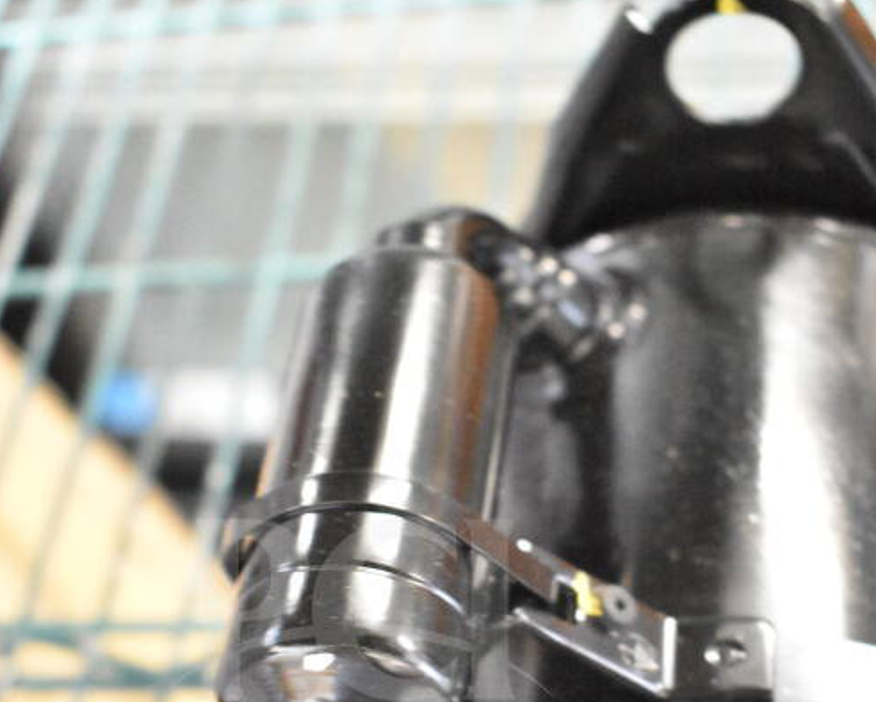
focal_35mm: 68
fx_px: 1764
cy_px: 659
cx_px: 354
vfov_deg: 21.9
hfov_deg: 27.8
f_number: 4
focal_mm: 26
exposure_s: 1/40
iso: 12800
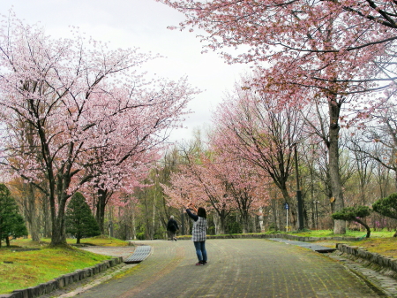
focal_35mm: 58
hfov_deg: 33.2
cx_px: 198
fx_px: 665
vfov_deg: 25.2
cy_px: 149
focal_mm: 9.7
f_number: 4
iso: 50
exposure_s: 1/155
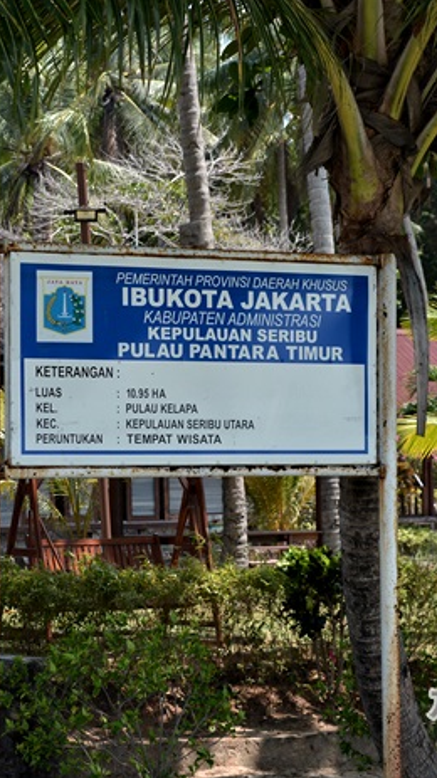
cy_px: 387
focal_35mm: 111
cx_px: 208
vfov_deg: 19.3
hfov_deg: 10.9
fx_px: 2290
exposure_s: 1/320
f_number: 9
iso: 250
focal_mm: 70
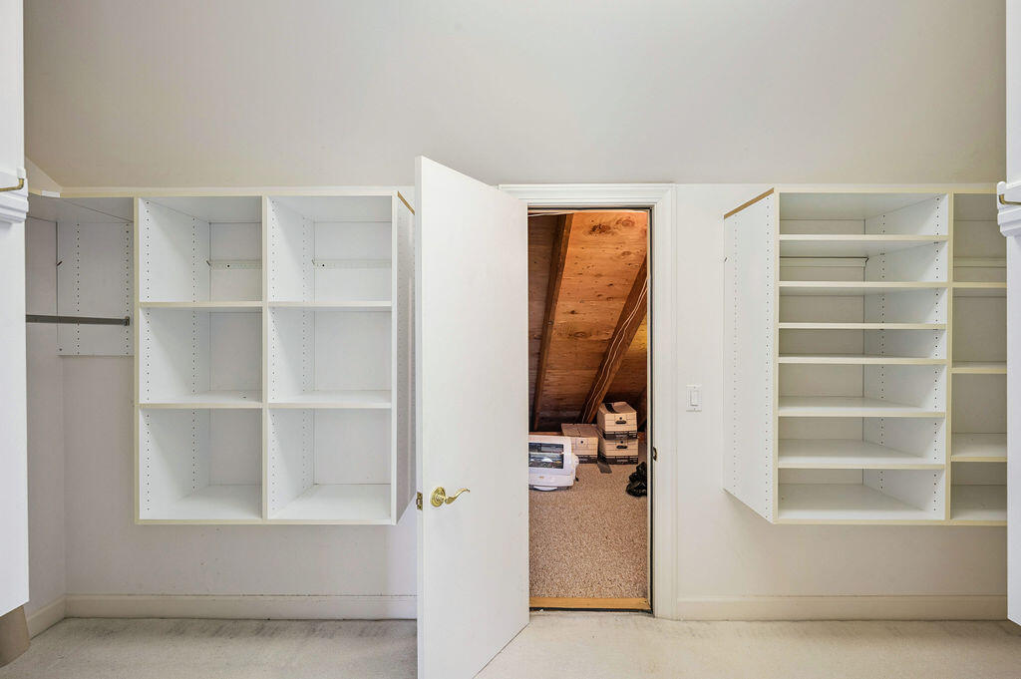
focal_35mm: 14
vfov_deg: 79.1
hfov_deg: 102.3
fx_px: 411
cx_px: 510
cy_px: 340
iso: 250
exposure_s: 1/4
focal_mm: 14.5
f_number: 10
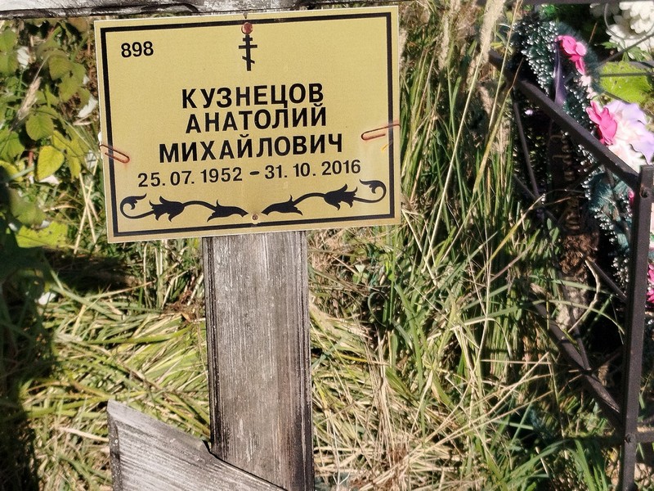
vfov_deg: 45.4
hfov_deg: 58.4
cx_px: 327
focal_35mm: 31
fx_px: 586
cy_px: 246
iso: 50
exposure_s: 1/706
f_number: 1.7
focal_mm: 5.31
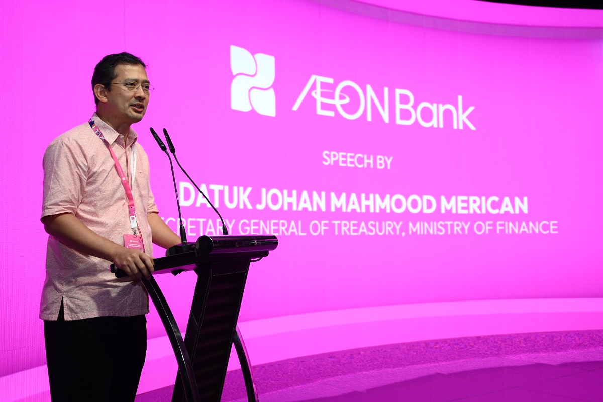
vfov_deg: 32.6
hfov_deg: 47.4
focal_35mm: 41
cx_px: 302
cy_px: 201
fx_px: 687
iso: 800
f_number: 4
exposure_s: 1/200
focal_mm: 41
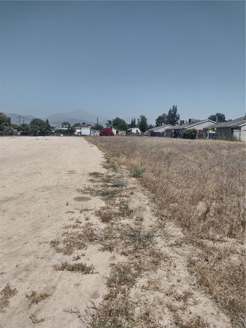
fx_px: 256
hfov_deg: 51.4
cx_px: 123
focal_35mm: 27
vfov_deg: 65.3
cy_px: 164
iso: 100
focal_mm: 4.71
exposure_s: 1/2522
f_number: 1.7
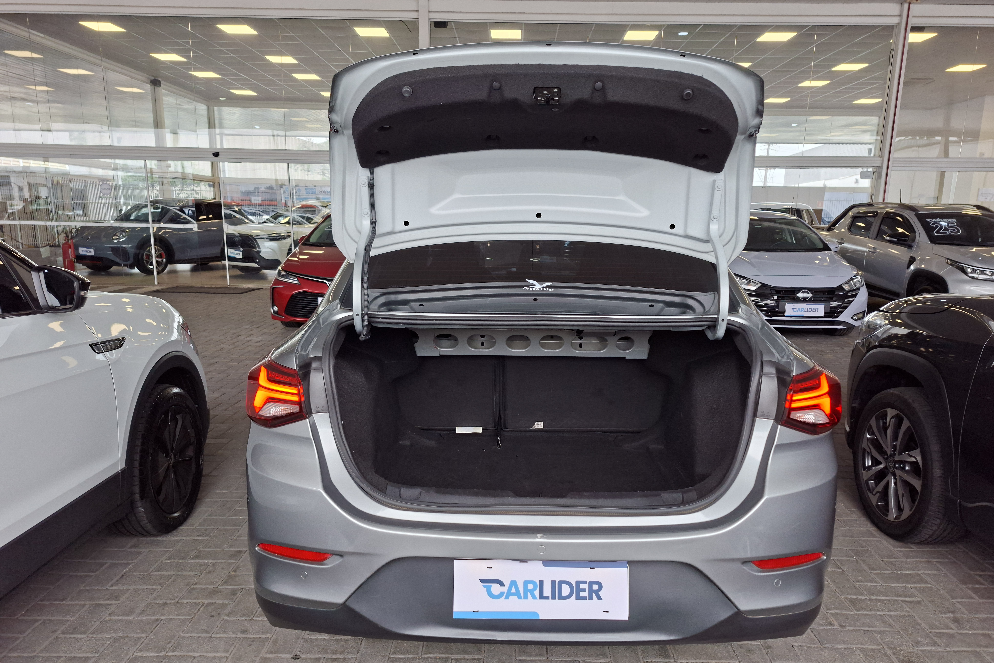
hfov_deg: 73.7
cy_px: 362
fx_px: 663
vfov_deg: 53.1
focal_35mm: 24
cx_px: 499
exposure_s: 1/120
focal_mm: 5.54
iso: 50
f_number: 1.8
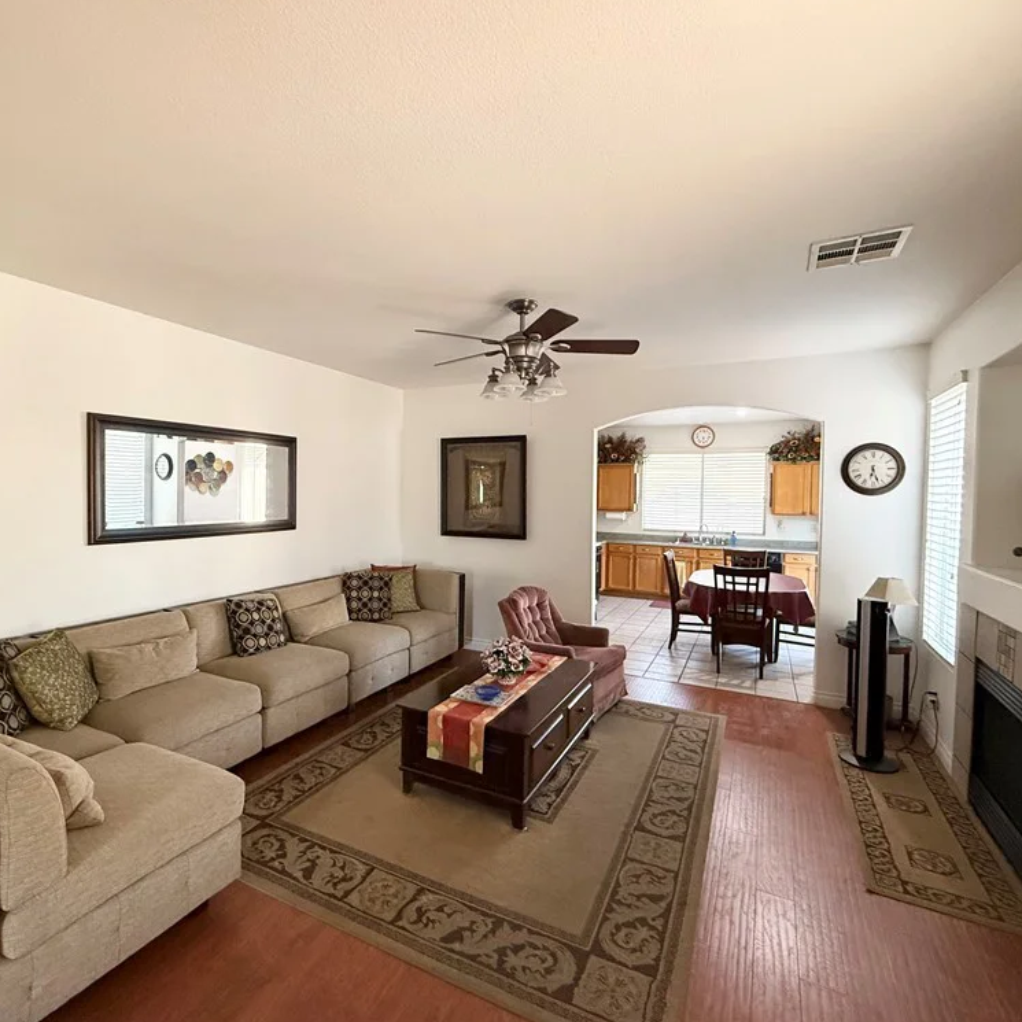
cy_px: 509
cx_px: 476
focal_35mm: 17
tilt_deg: -1.6
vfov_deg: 84.0
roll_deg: -0.5
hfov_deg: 83.8
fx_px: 568
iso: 500
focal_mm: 2.22
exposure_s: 1/120
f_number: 2.2
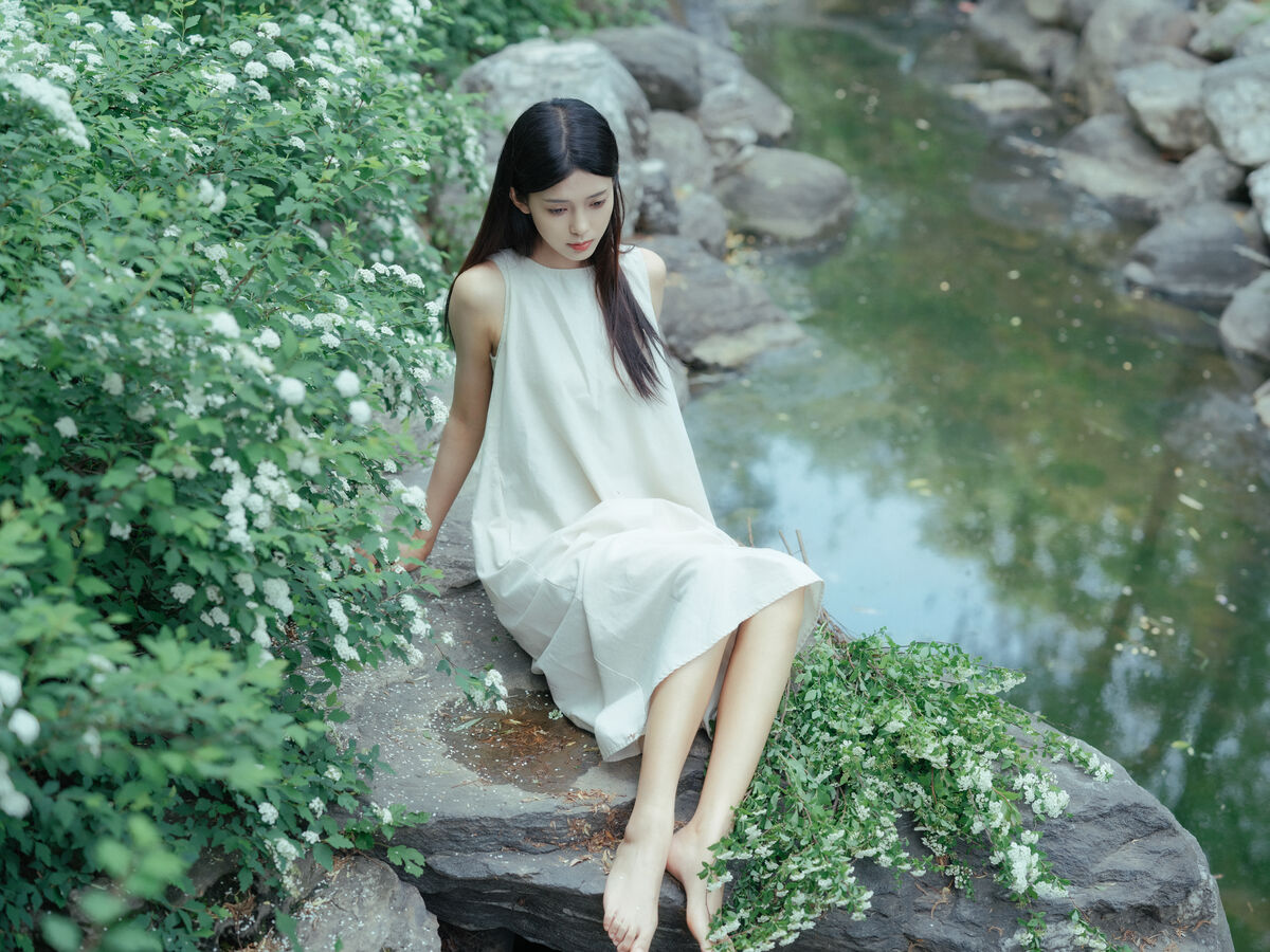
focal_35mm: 63
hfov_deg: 30.7
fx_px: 2311
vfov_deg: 23.3
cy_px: 476
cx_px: 635
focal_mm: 80
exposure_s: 1/500
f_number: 3.2
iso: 500
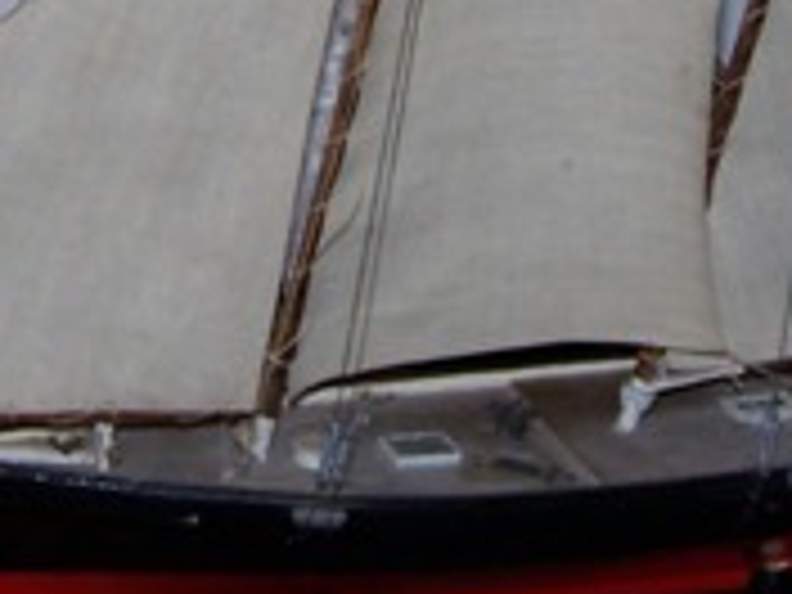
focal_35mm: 138
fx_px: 3157
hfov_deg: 14.3
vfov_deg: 10.6
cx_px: 450
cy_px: -32
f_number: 2.8
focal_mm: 6.3
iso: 80
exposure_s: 1/60
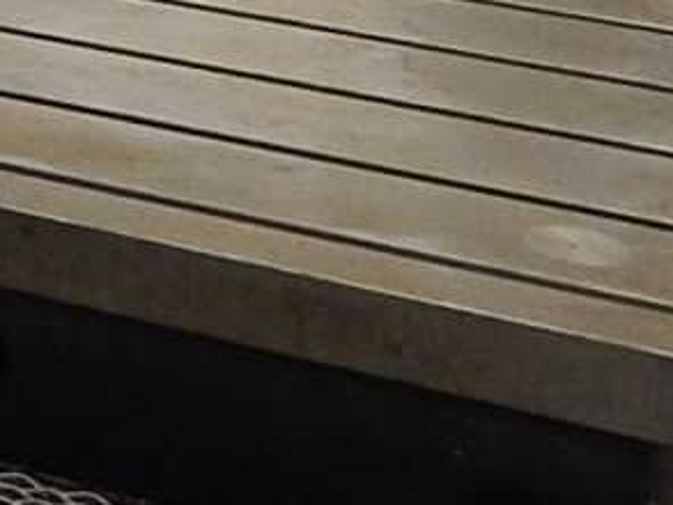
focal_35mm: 157
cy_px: -707
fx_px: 3054
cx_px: -1197
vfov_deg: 8.6
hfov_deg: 10.1
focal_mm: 4
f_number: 3
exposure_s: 1/10
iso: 400
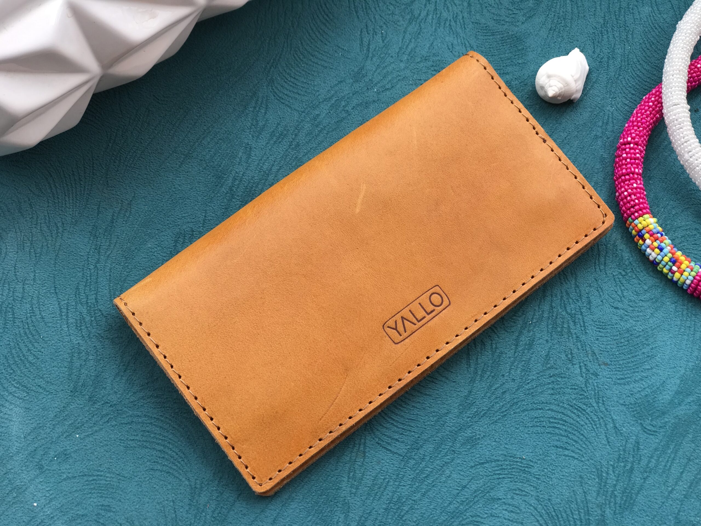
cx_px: 350
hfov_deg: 33.8
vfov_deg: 25.7
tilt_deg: -68.3
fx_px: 1154
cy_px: 263
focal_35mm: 57
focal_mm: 6.6
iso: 20
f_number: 2.8
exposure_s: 1/212
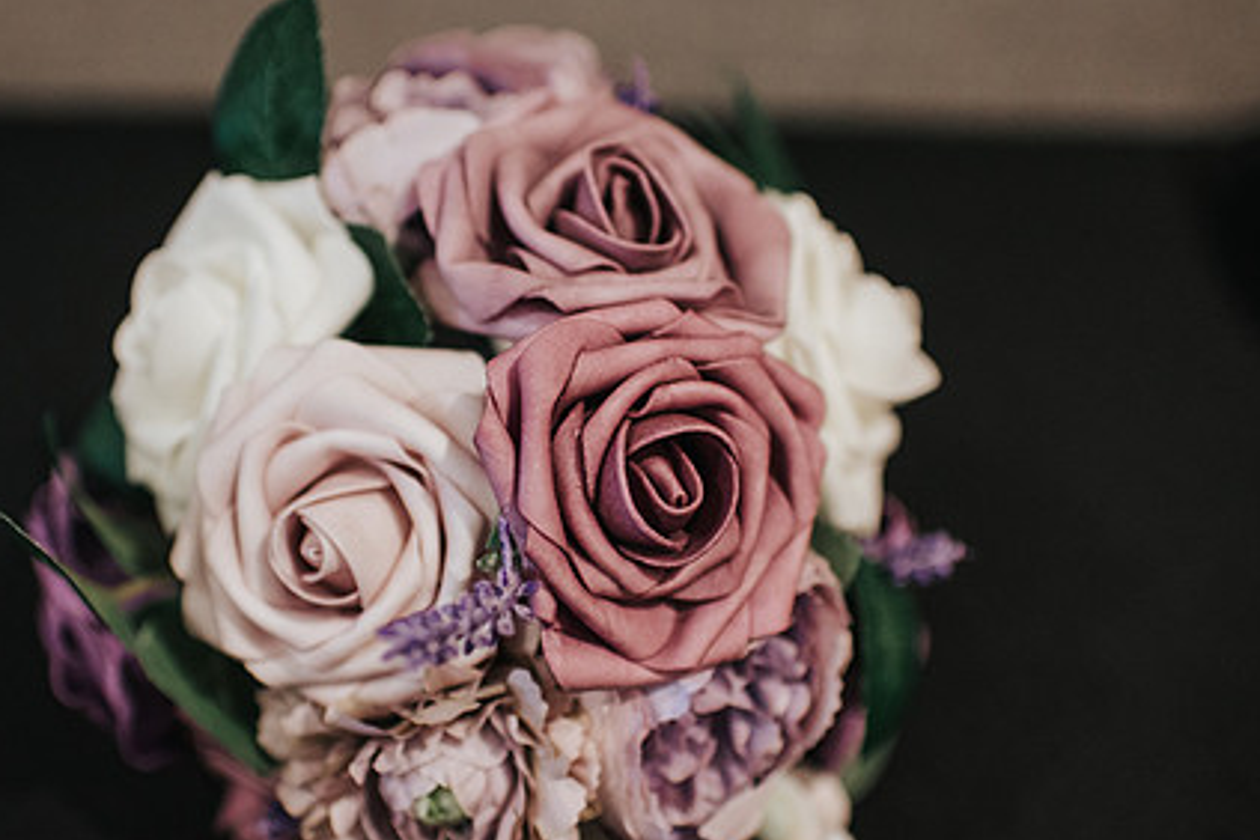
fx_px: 1680
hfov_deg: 41.0
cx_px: 536
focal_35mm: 48
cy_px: 448
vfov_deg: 28.1
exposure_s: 1/640
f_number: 2.2
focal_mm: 35
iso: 1000
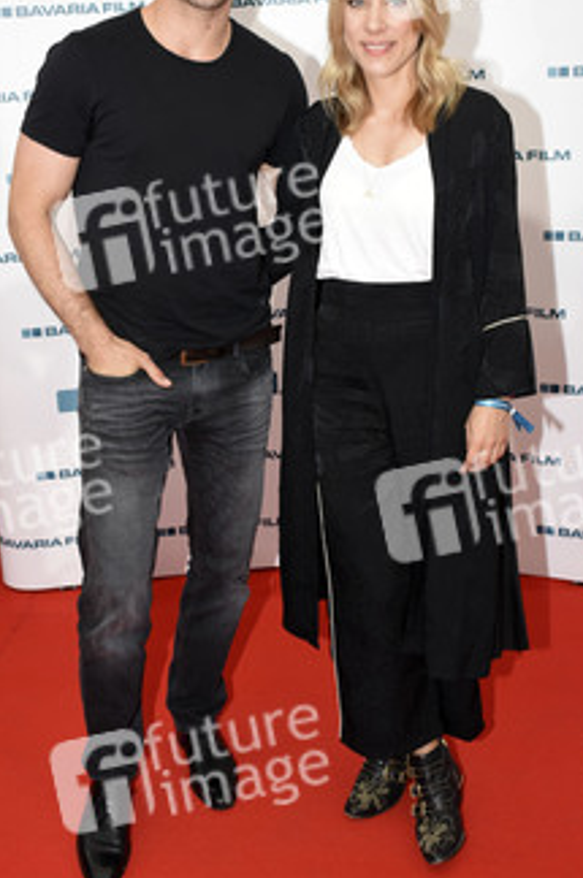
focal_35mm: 43
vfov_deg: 45.7
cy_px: 363
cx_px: 268
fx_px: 1039
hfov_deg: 31.3
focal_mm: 23
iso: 320
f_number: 5.6
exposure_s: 1/160
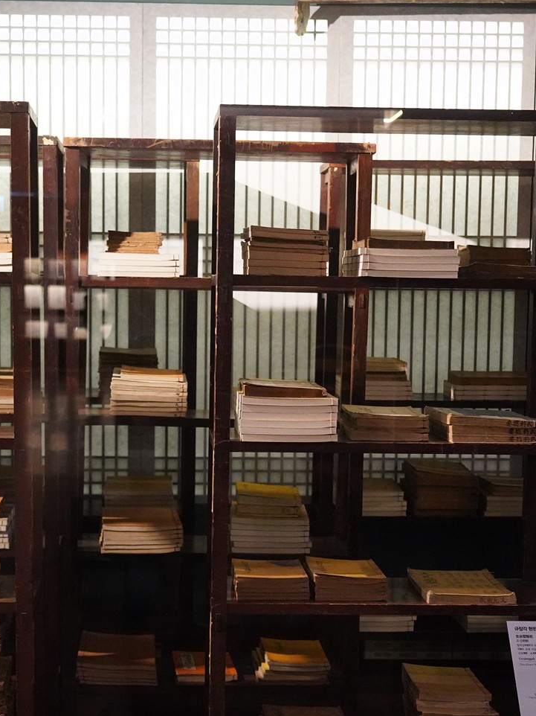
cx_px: 233
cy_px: 434
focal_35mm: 70
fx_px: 1446
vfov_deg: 27.7
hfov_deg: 21.0
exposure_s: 1/80
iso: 6400
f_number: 2.8
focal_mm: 35
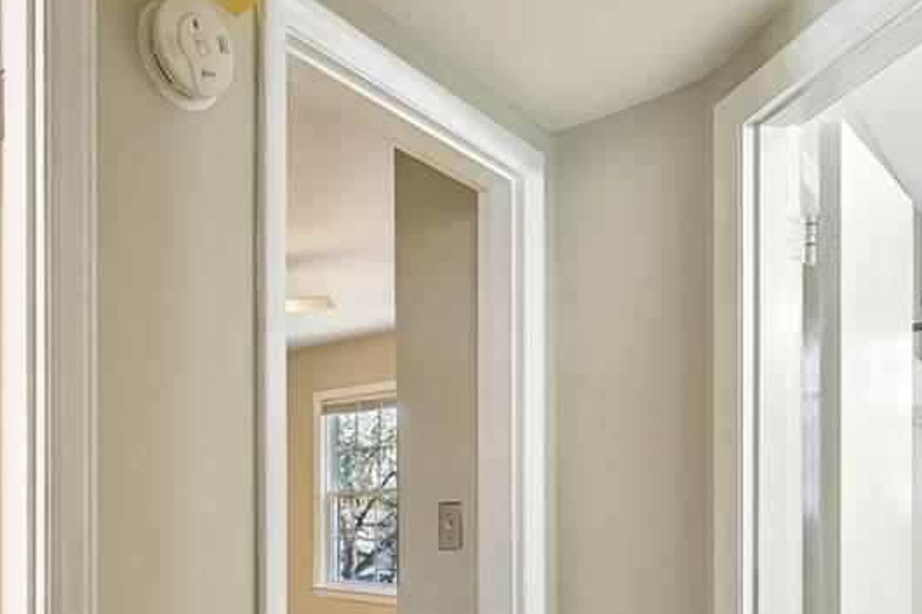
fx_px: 742
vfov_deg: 42.8
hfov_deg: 61.3
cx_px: 271
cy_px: 495
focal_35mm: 29
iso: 100
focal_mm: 15
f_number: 8
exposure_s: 1/5
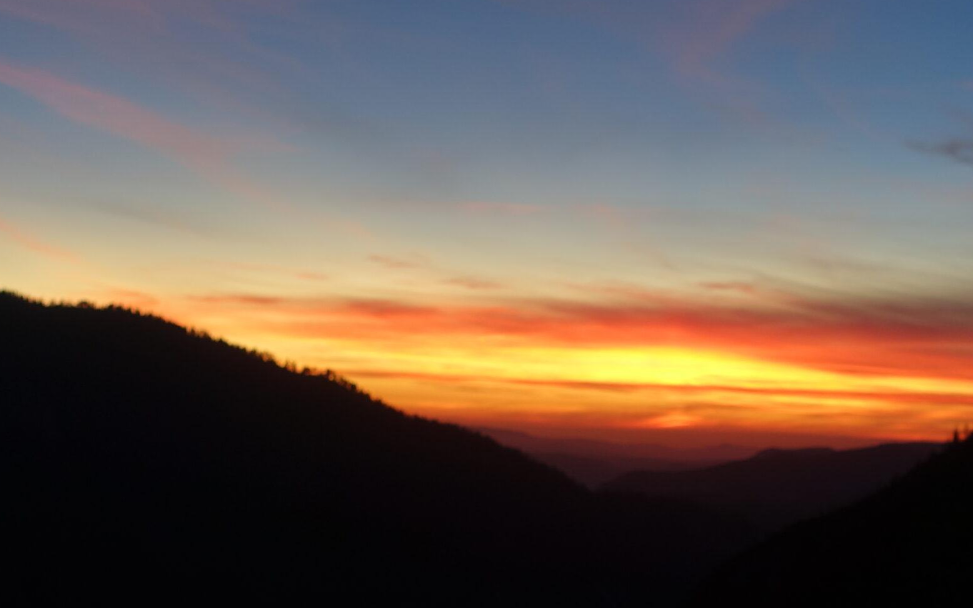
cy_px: 295
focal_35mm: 62
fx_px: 1644
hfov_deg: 32.9
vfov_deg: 21.0
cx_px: 571
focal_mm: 13.72
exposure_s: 1/60
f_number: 2.8
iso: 125
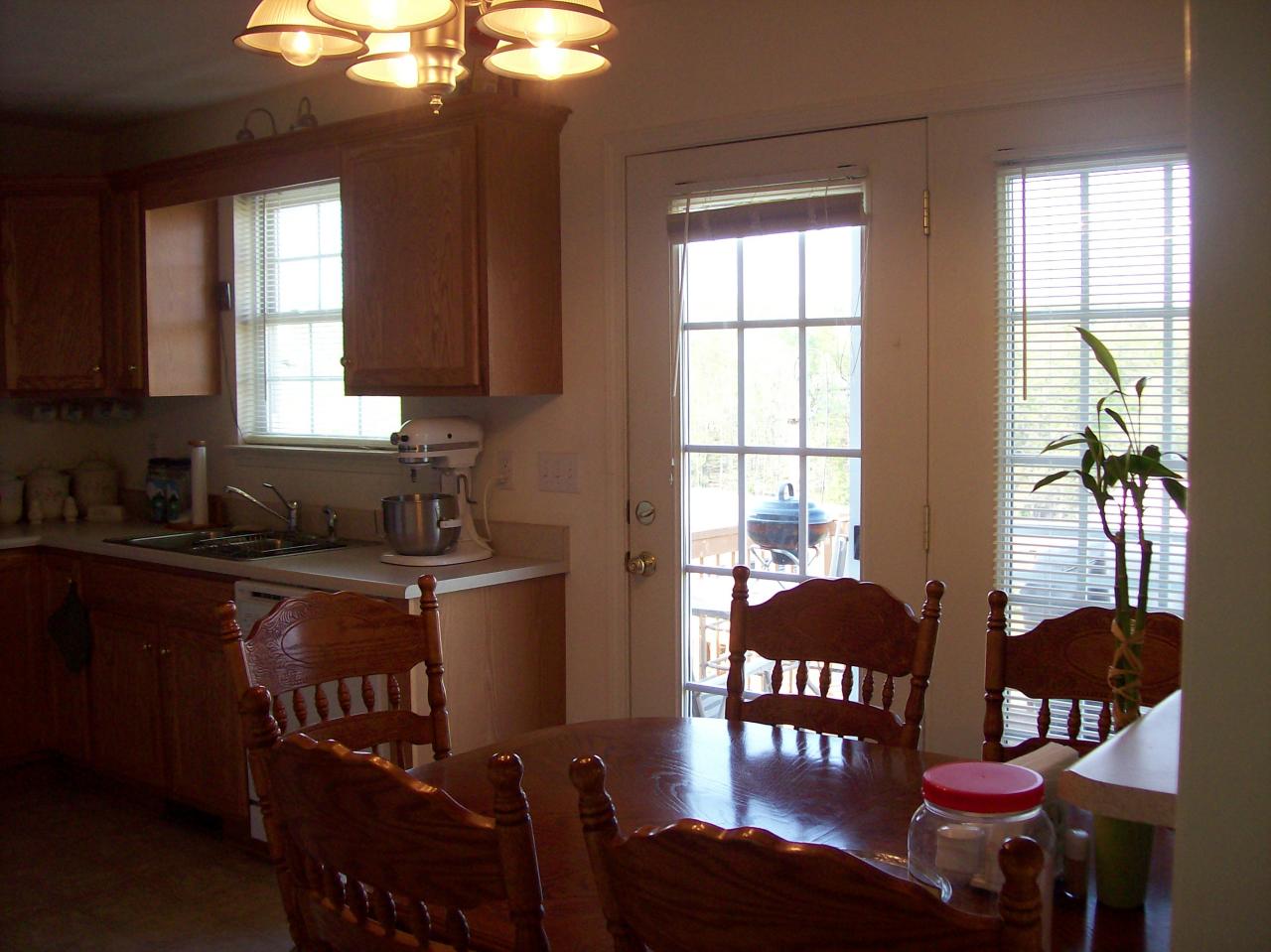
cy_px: 476
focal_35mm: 36
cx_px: 636
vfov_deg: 39.6
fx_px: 1321
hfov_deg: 51.4
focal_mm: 6
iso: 80
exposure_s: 1/66.4
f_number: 2.7
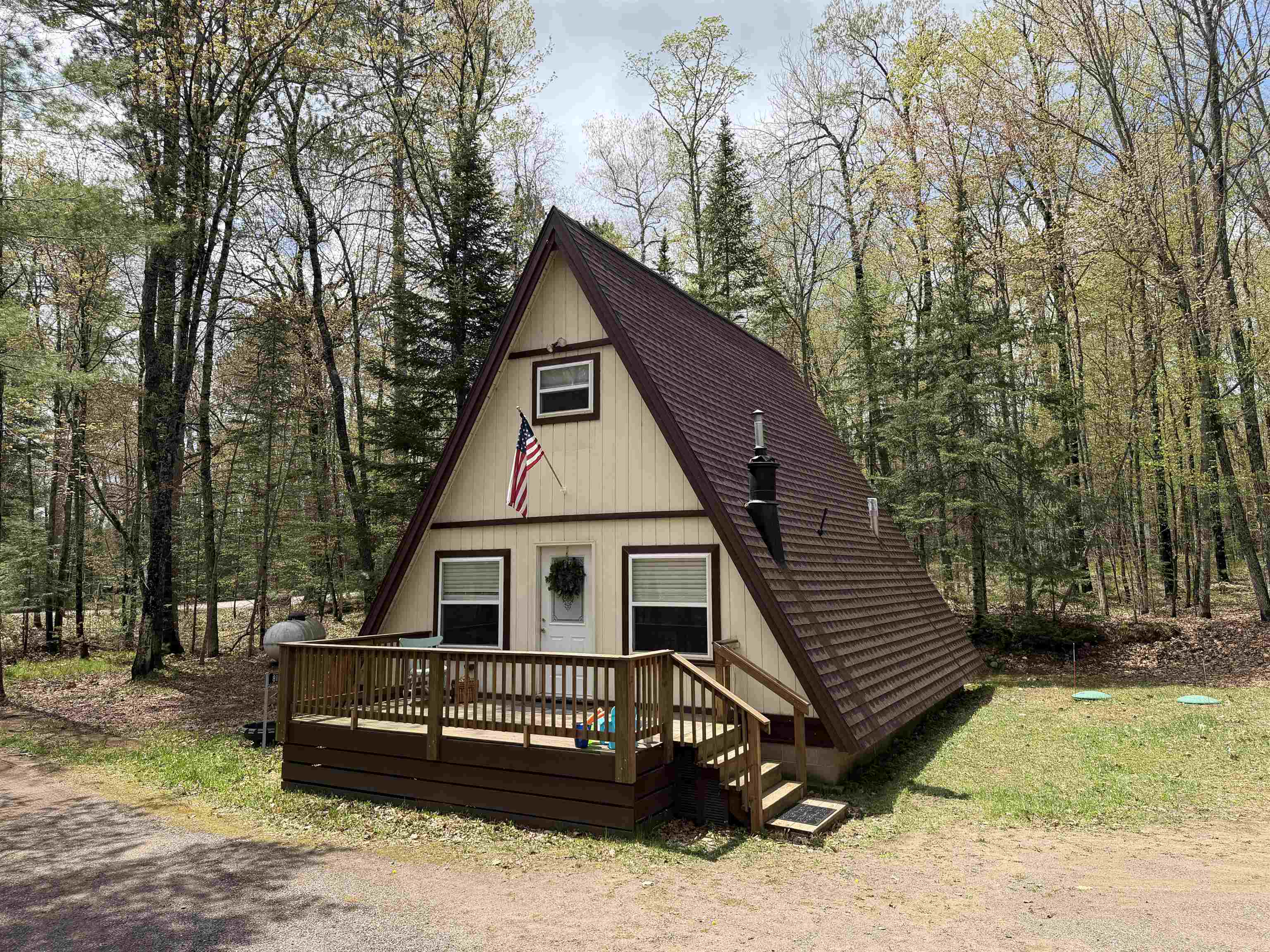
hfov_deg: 71.6
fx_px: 881
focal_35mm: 24
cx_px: 635
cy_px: 476
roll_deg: -0.7
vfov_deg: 56.8
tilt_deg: +8.2
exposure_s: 1/2801
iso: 80
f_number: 1.78
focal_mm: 6.76
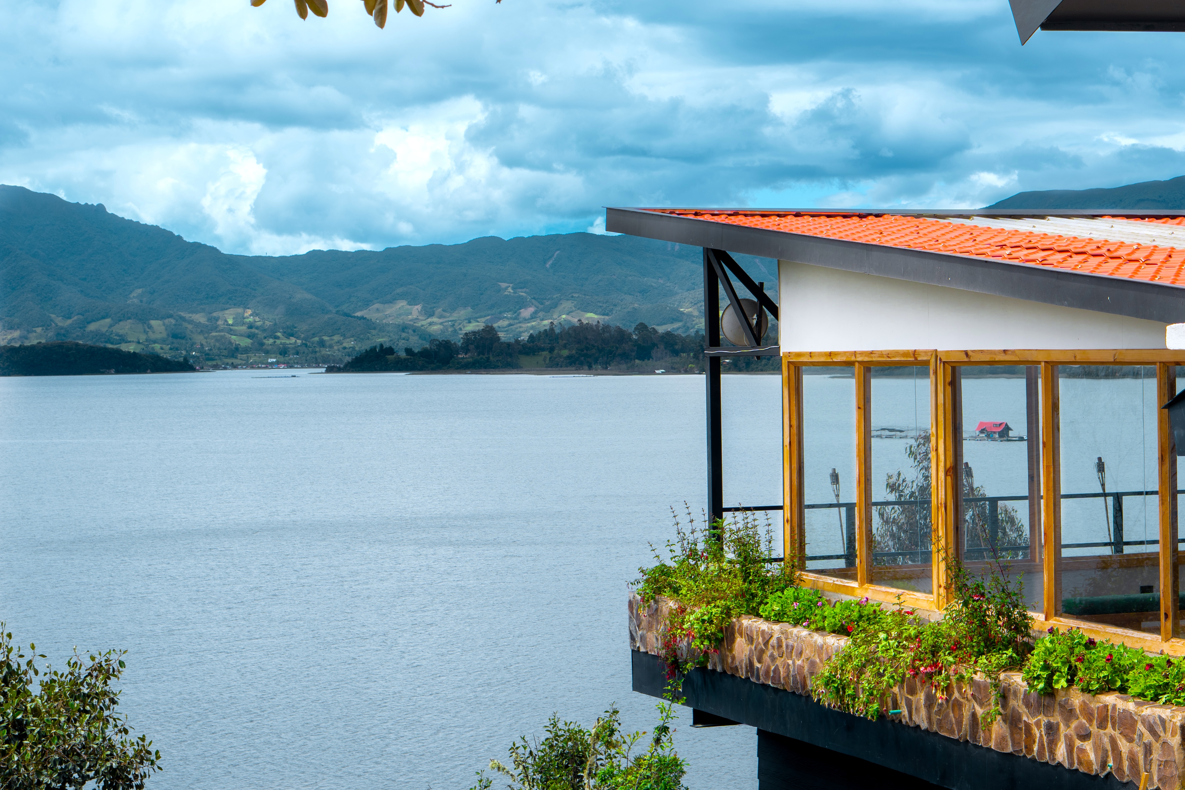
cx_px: 592
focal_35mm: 75
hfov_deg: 27.0
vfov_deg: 18.2
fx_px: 2469
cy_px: 395
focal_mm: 50
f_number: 9
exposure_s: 1/125
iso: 100
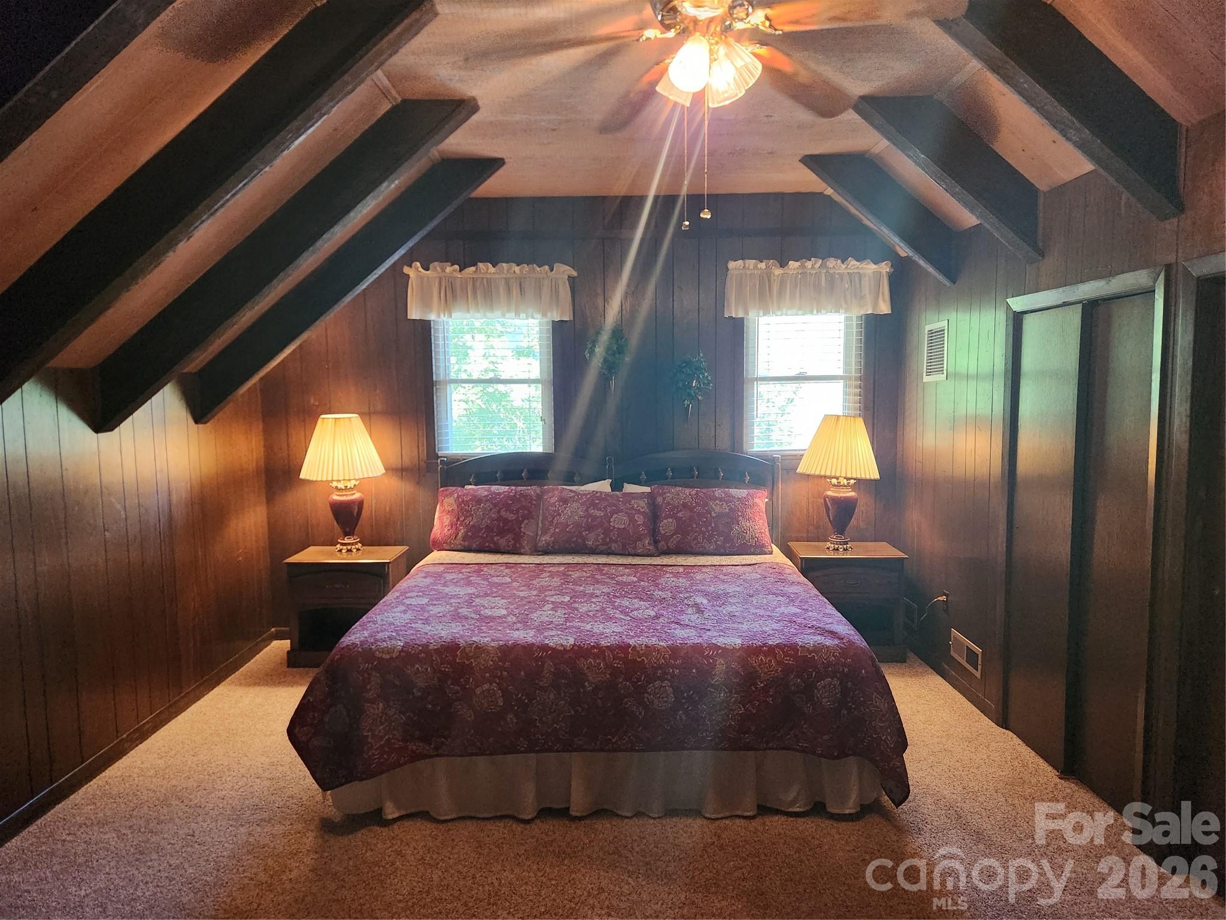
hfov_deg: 73.9
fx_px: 815
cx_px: 613
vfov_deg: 58.9
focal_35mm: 23
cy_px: 460
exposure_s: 1/120
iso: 800
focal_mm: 5.4
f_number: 1.8
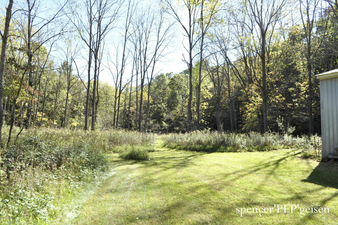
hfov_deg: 67.4
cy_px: 112
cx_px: 169
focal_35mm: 27
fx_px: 253
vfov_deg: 47.8
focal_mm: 18
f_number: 9
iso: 200
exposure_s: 1/125
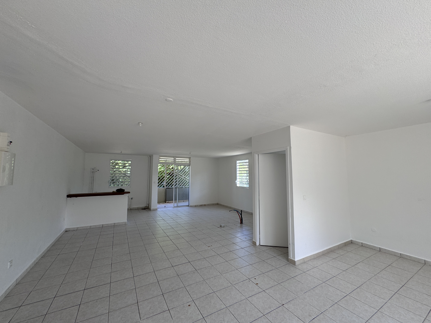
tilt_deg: +4.9
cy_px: 162
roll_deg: +0.0
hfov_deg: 102.1
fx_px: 174
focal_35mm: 14
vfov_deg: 85.7
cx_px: 216
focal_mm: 2.22
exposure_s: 1/120
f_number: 2.2
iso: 40
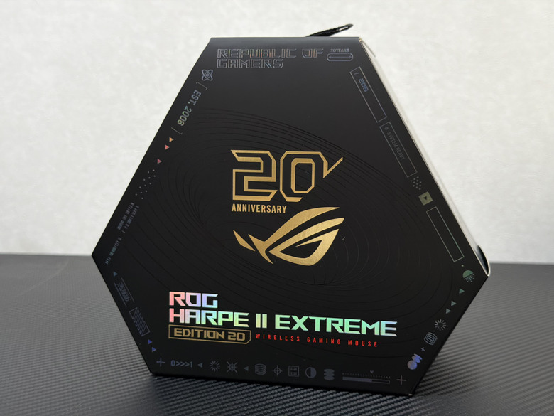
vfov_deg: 30.3
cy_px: 208
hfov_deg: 39.7
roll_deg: -0.4
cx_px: 277
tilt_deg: -6.2
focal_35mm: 48
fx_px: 768
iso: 200
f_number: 1.78
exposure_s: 1/40
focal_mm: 6.76
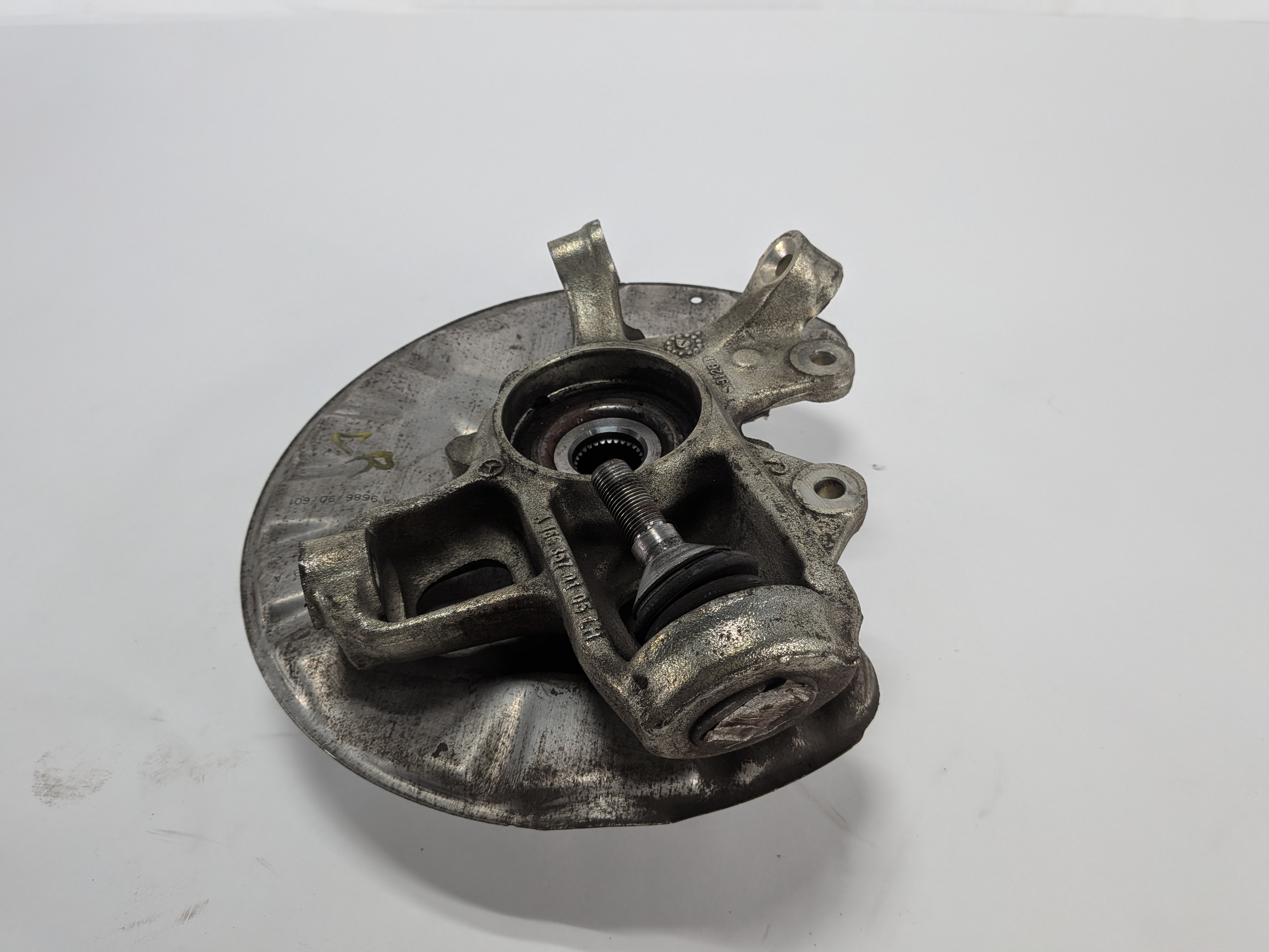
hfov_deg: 71.6
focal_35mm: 24
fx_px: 880
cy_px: 476
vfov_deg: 56.8
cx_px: 634
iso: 38
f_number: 1.7
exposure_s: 1/446
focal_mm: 4.53
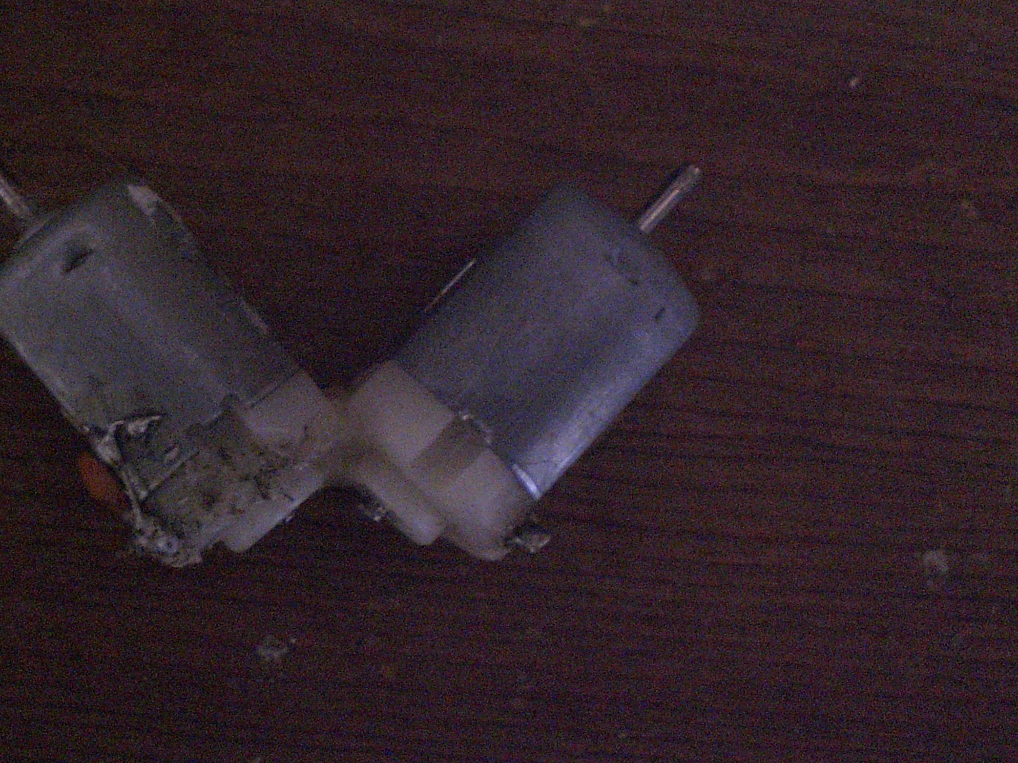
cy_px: 325
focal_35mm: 56
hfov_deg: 34.0
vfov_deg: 26.1
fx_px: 1647
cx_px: 336
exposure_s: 1/15
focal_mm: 6.3
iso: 800
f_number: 3.1
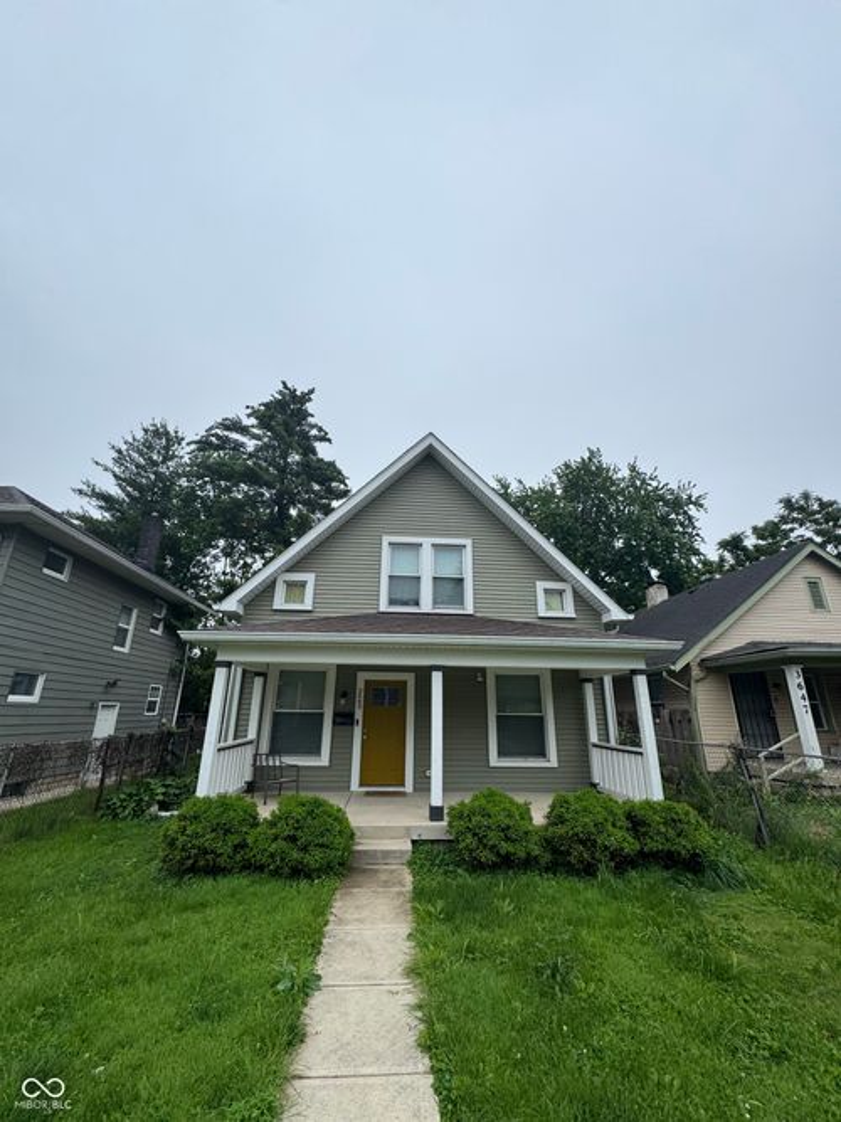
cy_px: 561
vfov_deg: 102.1
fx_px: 454
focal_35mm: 14
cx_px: 420
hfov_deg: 85.7
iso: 40
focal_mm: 2.22
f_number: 2.2
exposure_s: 1/435
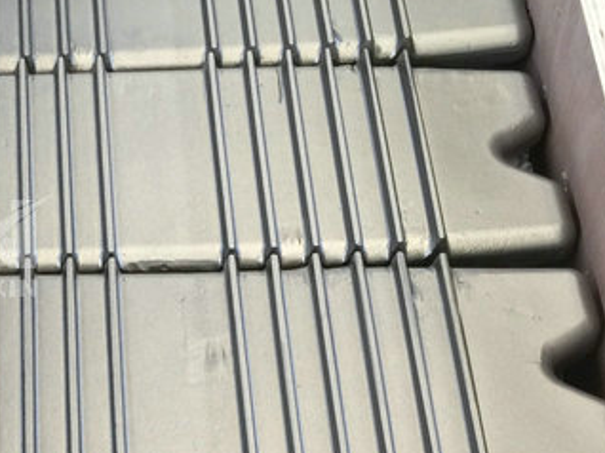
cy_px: 246
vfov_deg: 20.1
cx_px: 8
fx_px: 1275
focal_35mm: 73
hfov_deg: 25.4
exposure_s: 1/33
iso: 32
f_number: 2.2
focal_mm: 4.15
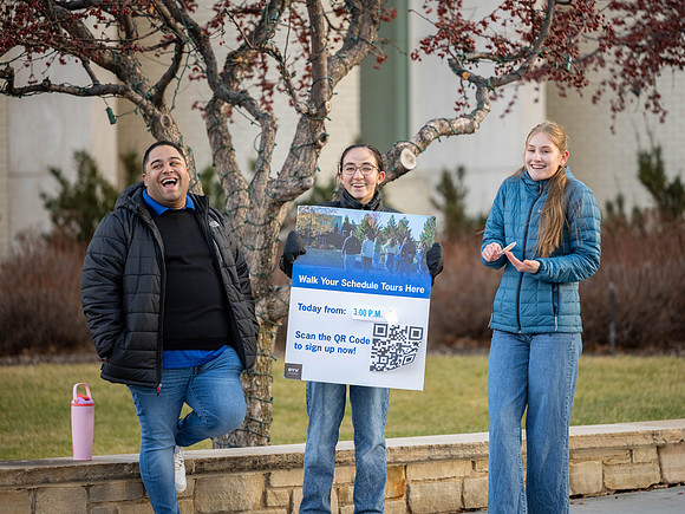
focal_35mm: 195
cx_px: 397
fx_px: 3858
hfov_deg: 10.1
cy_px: 250
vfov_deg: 7.6
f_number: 2.8
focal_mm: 175
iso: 400
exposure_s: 1/1250
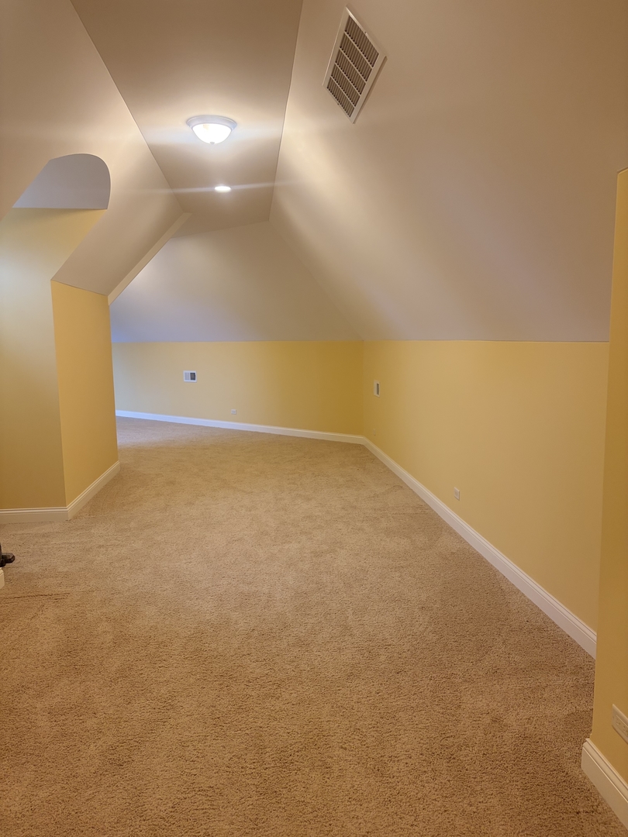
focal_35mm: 26
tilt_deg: -4.7
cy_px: 418
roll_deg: +1.5
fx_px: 629
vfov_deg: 67.3
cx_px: 314
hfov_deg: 53.1
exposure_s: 1/60
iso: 125
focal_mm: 5.96
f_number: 1.6
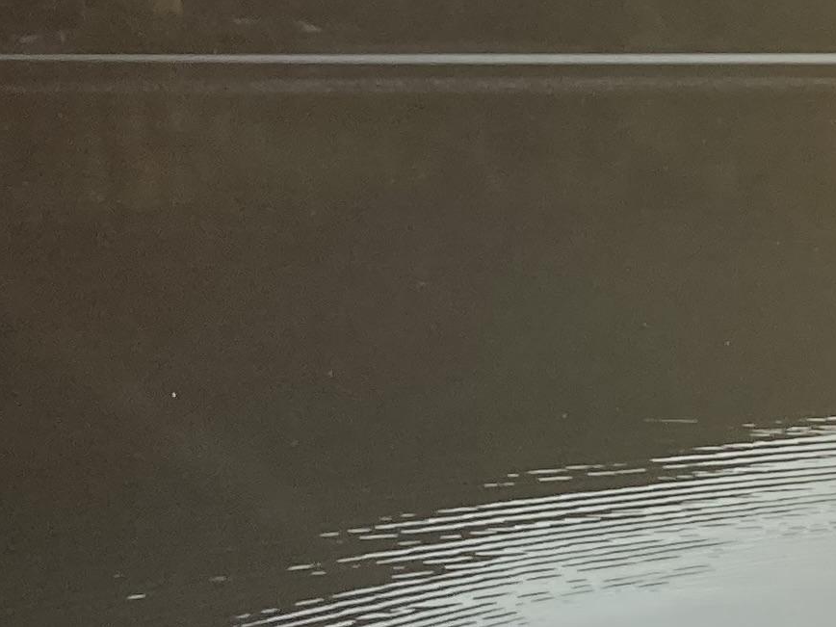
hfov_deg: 12.6
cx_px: 1864
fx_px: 3140
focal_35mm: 130
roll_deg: +1.2
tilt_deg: -6.2
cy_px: 562
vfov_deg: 11.3
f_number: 1.8
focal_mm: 3.99
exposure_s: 1/3436
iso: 20
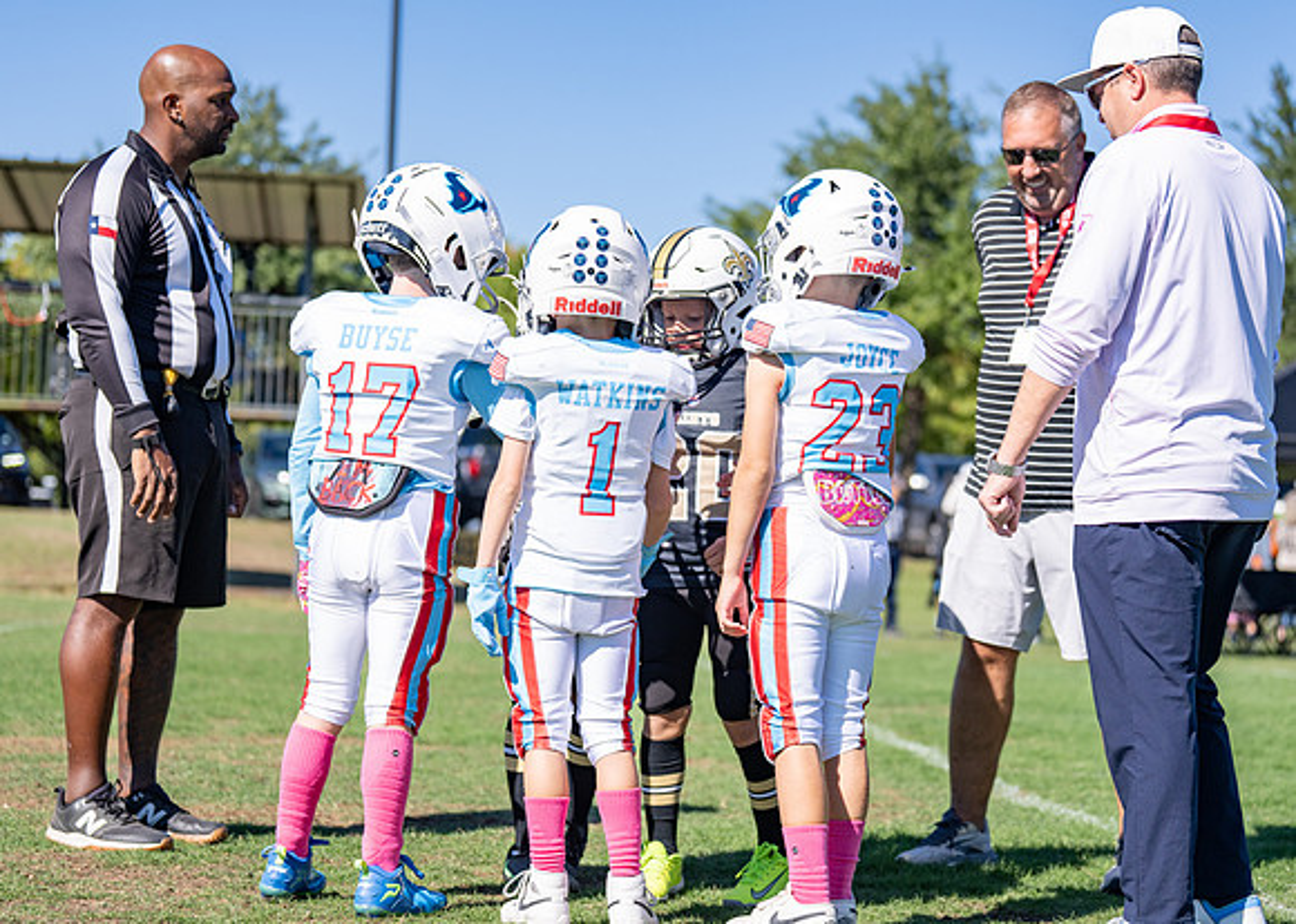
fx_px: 2989
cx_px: 656
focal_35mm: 81
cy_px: 496
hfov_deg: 24.5
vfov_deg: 17.6
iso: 250
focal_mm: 70
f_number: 2.8
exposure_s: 1/4000
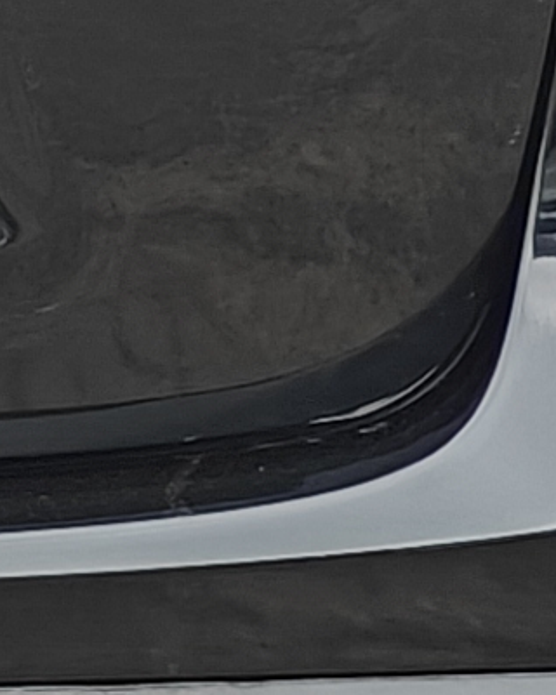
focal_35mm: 360
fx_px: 7405
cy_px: -153
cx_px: -1221
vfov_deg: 5.3
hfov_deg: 4.1
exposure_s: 1/255
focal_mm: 7.08
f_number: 2
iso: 50
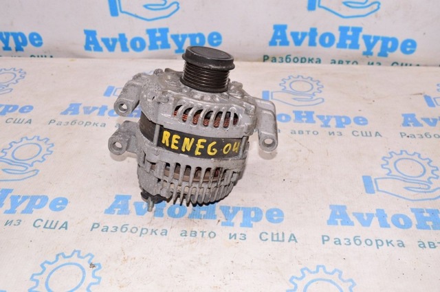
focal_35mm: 38
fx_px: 458
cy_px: 146
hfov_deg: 51.3
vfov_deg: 35.4
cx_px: 220
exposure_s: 1/125
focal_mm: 25
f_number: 8
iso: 1600
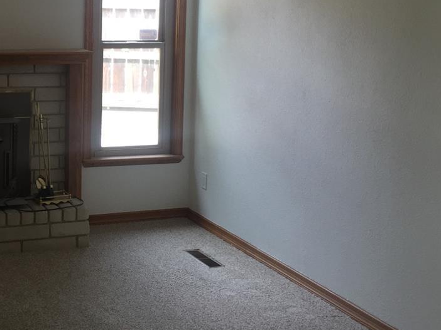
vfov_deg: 23.2
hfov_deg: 30.3
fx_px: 790
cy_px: 60
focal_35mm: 62
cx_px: 79
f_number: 2.2
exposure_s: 1/30
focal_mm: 4.15
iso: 40
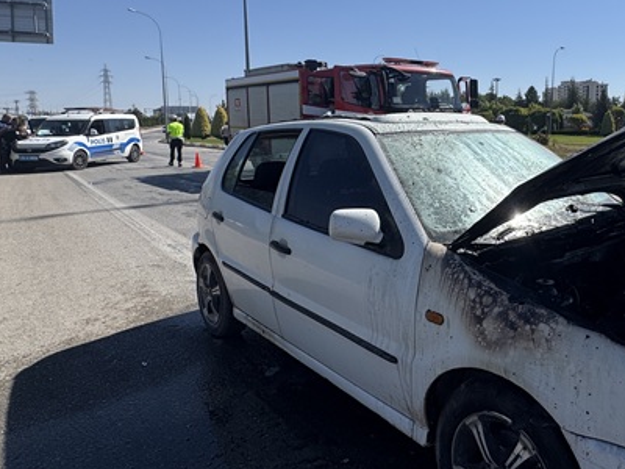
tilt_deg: -5.3
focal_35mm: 28
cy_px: 180
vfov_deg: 49.3
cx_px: 448
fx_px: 506
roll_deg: +0.5
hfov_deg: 60.8
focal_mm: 2.22
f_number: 2.2
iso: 50
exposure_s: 1/2770
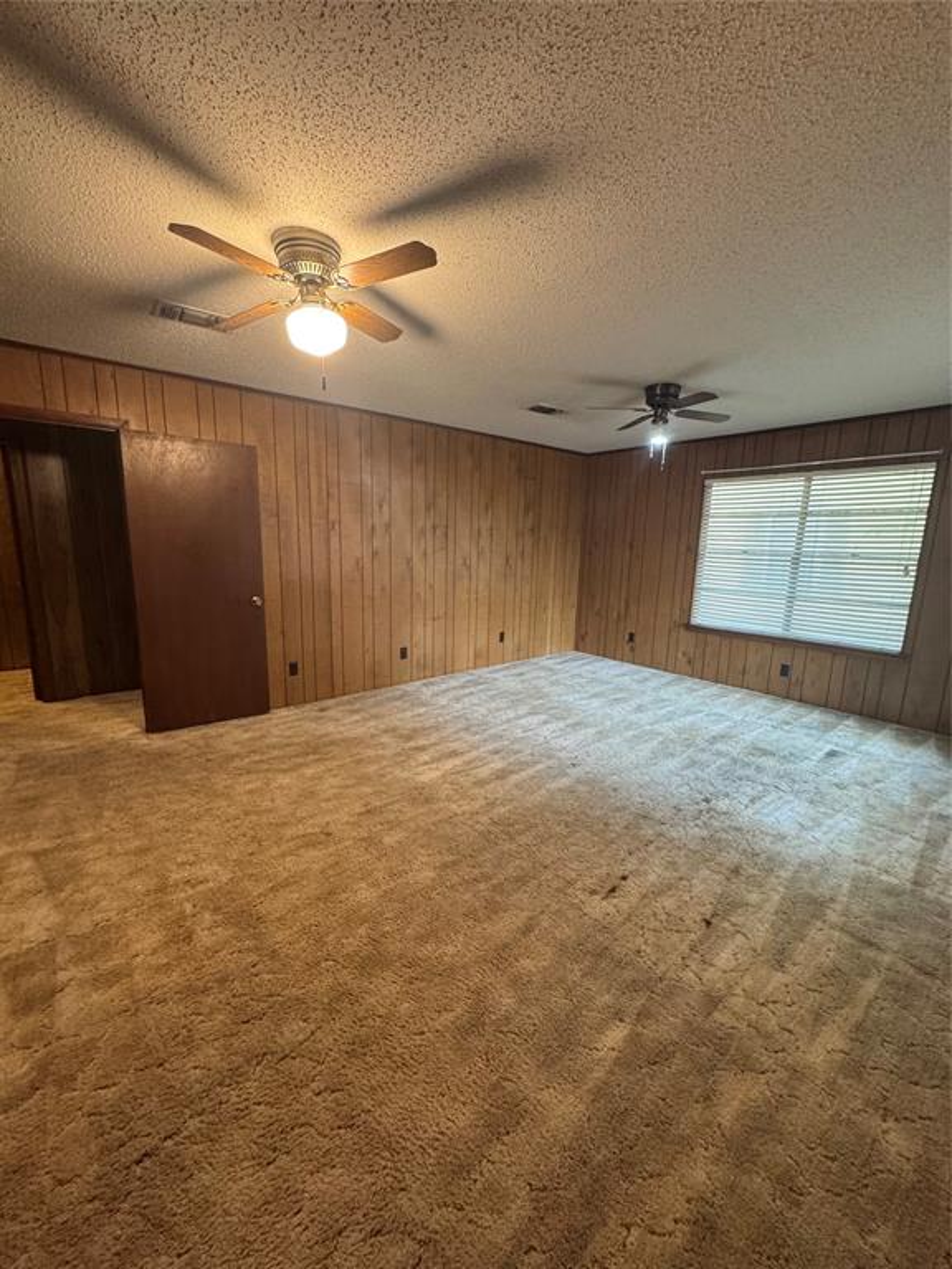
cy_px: 634
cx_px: 476
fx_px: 513
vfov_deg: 102.1
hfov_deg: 85.7
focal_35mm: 14
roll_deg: -0.9
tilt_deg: -10.9
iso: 500
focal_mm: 2.22
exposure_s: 1/60
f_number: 2.2
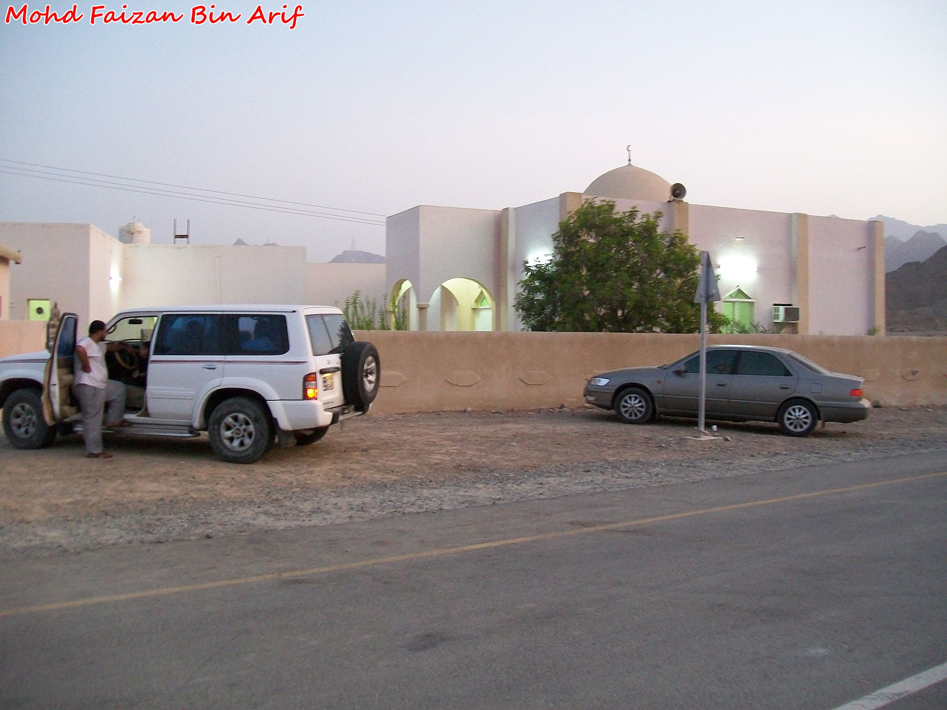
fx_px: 930
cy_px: 355
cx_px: 474
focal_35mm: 34
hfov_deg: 54.0
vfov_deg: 41.8
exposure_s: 1/8
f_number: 2.7
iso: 200
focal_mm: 6.1
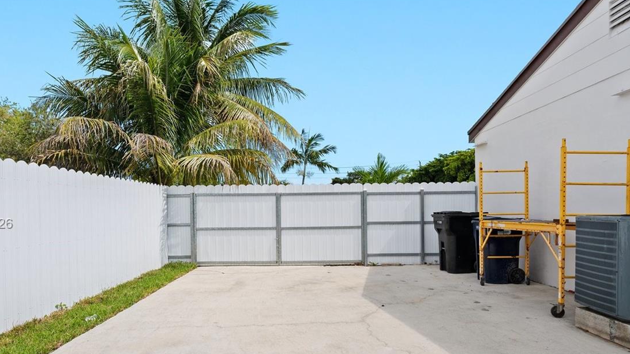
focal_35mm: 23
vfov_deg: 49.0
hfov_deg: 78.6
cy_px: 225
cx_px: 294
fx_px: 384
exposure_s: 1/200
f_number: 8
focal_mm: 15
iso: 200
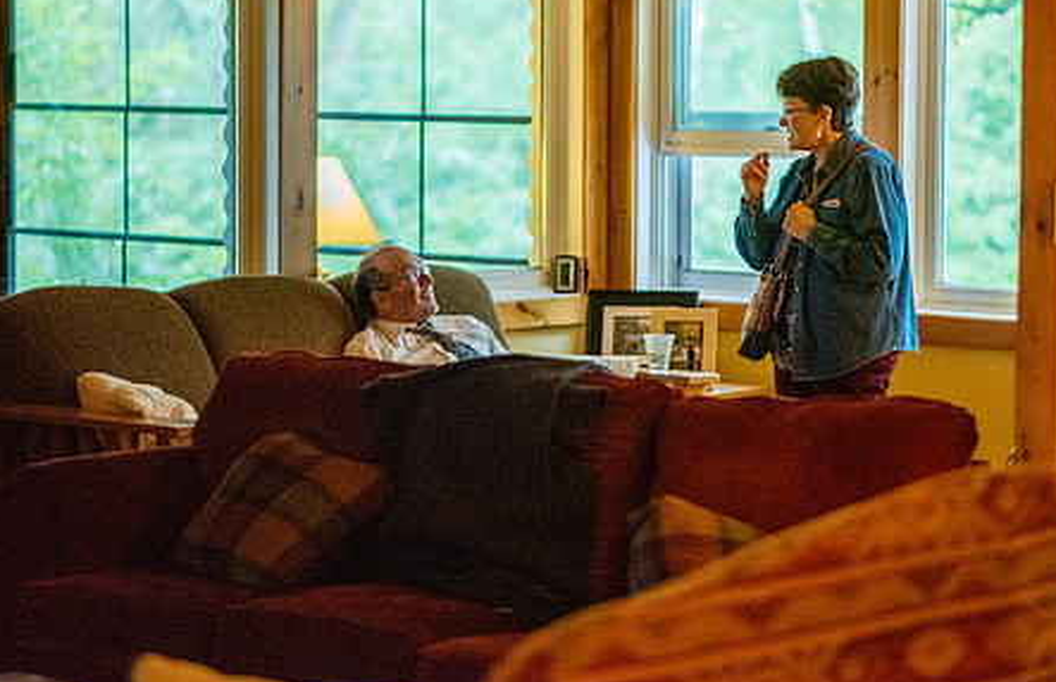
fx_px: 3428
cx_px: 570
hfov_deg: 17.5
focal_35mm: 118
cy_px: 220
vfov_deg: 11.3
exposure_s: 1/200
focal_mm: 85
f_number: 1.8
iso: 3200
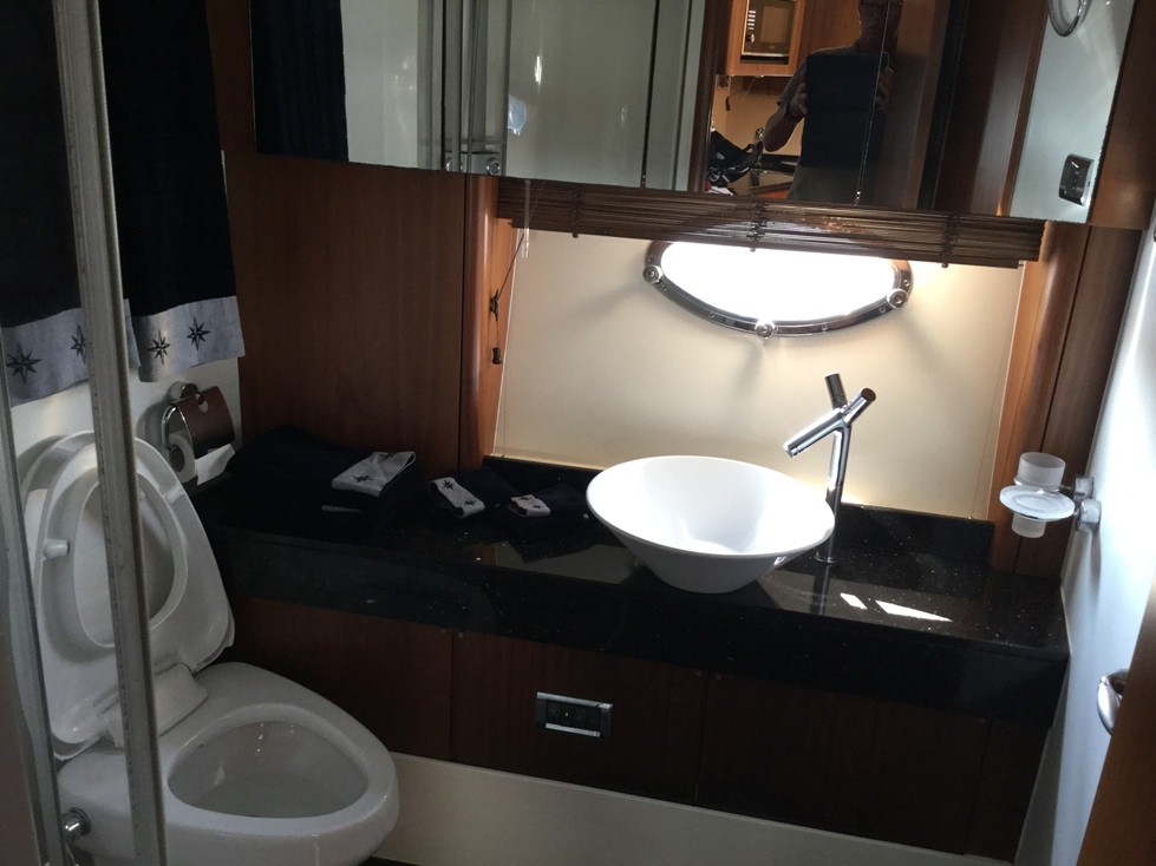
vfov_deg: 45.4
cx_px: 578
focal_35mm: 31
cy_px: 433
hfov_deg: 58.4
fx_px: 1035
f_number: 2.4
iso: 100
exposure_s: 1/30
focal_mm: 3.3
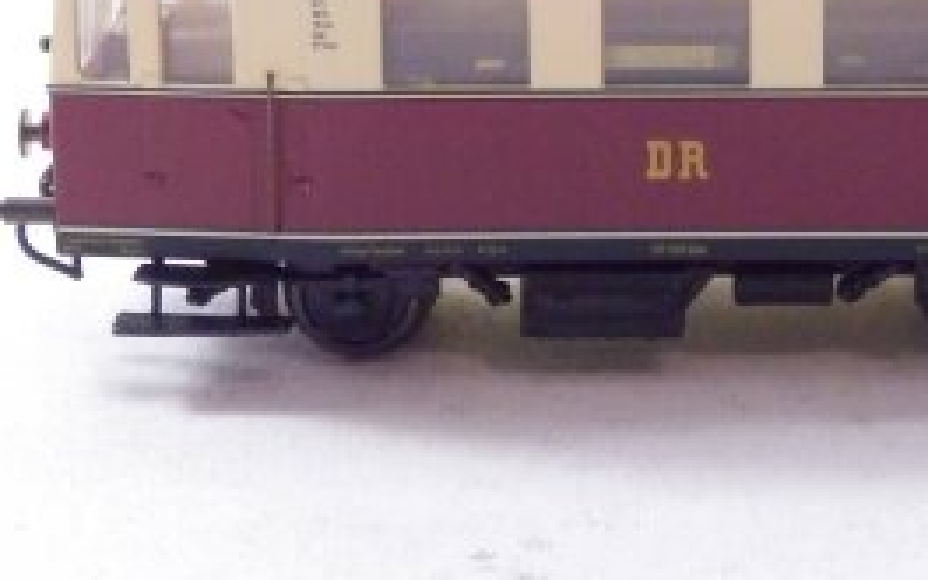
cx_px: 647
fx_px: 2984
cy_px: -165
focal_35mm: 118
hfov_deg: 17.6
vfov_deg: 10.9
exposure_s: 1/160
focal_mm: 8.9
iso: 1250
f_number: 4
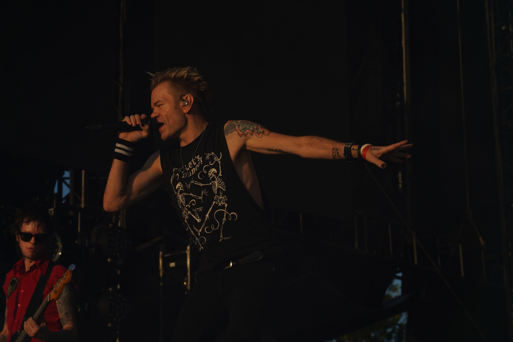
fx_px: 1496
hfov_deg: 19.5
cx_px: 256
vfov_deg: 13.0
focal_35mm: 105
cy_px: 171
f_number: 8
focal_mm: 105
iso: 100
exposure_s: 1/500
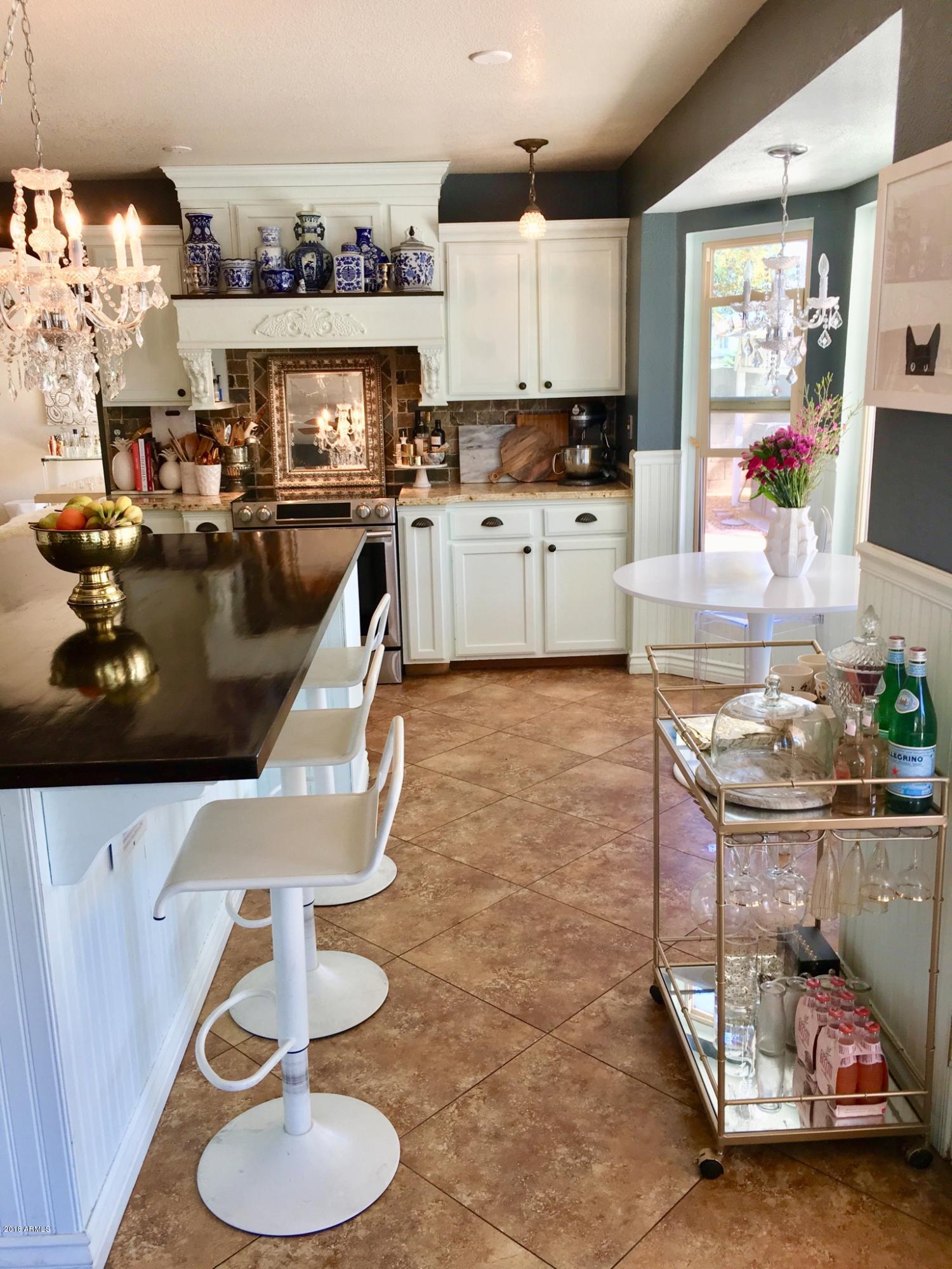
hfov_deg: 48.2
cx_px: 476
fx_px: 1063
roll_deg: +1.3
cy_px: 634
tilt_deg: -12.6
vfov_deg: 61.7
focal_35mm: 29
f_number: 2.2
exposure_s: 1/60
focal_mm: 4.15
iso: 32
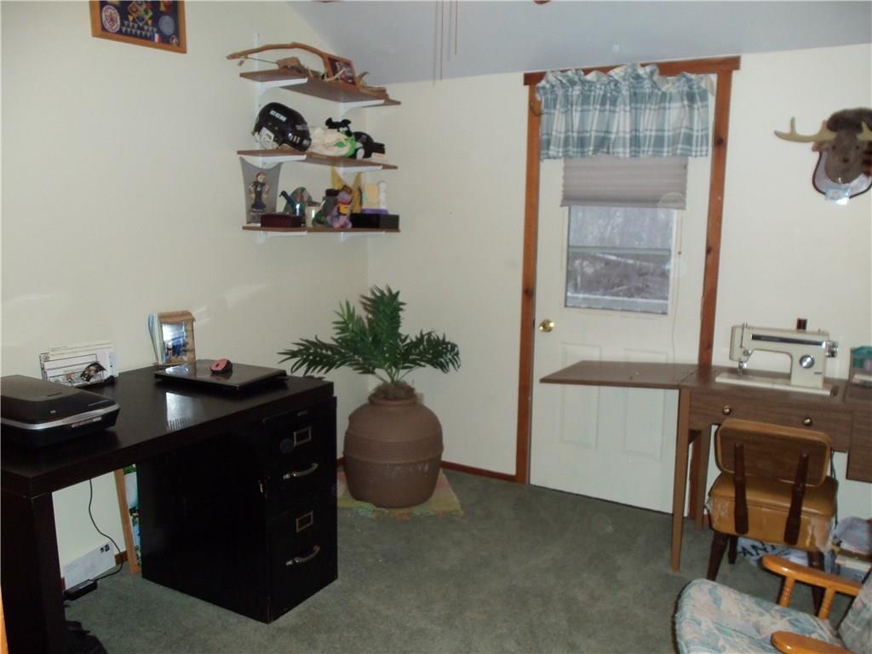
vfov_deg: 48.2
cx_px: 436
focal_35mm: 29
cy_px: 327
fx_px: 731
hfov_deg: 61.7
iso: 100
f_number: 3.4
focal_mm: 5.2
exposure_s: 1/30
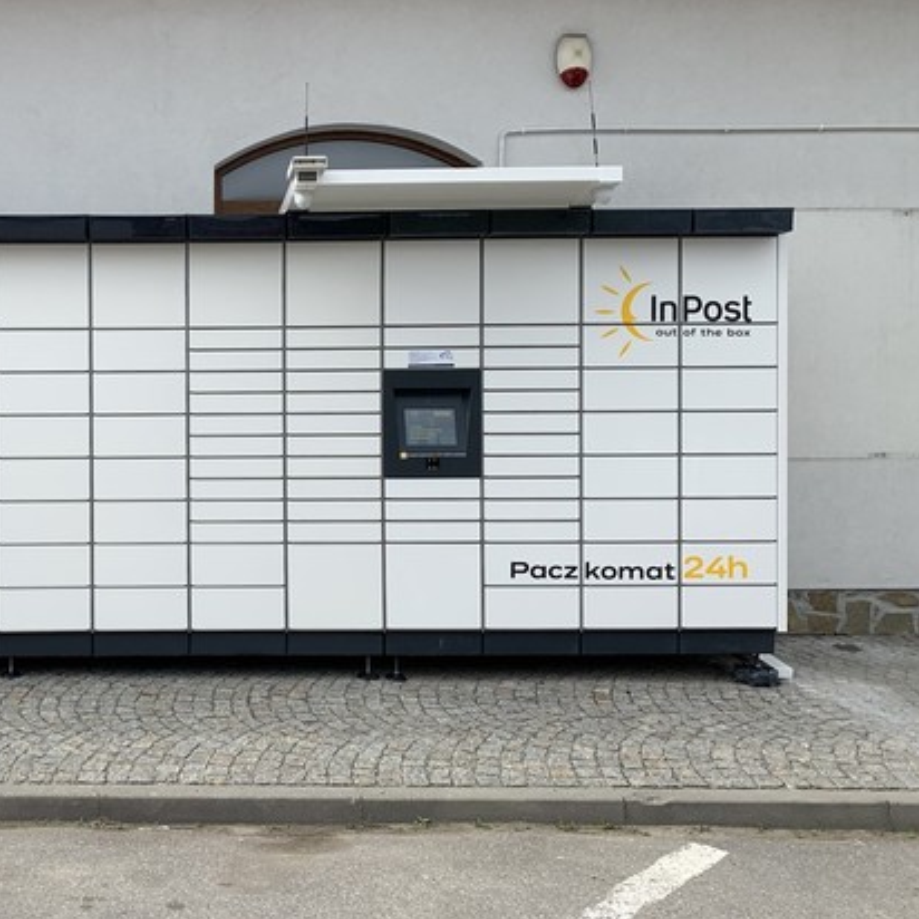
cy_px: 400
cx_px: 185
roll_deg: -0.1
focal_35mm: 39
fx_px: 1171
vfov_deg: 42.8
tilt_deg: +0.4
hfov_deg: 41.0
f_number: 1.8
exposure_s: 1/1054
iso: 25
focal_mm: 4.25
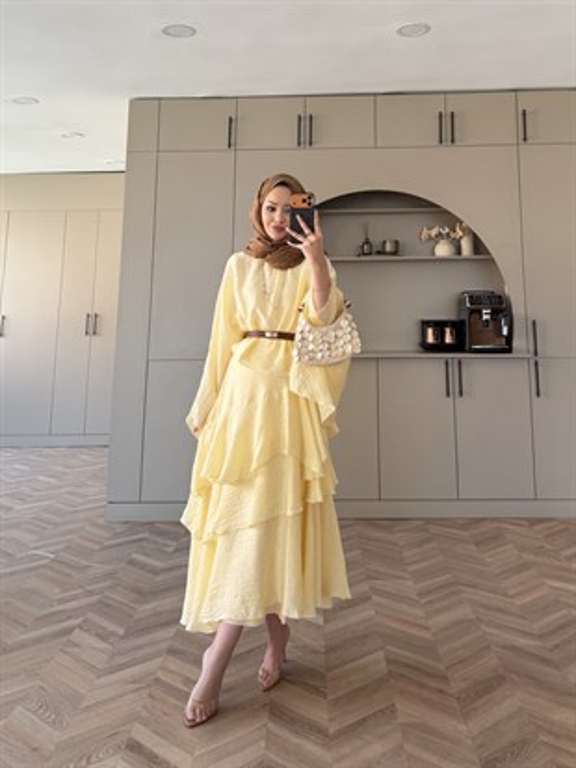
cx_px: 288
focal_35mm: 24
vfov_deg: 71.6
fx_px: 532
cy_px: 384
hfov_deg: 56.8
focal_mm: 6.76
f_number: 1.78
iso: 100
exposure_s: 1/121
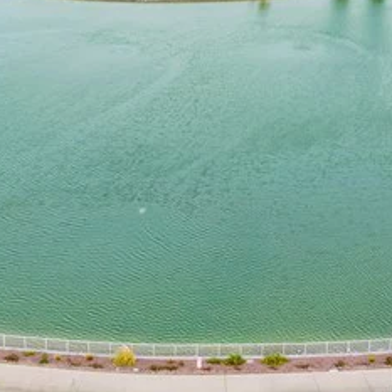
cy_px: 123
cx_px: 193
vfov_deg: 18.6
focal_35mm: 93
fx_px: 1192
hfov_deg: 18.7
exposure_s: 1/40
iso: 140
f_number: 2.8
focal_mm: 12.29
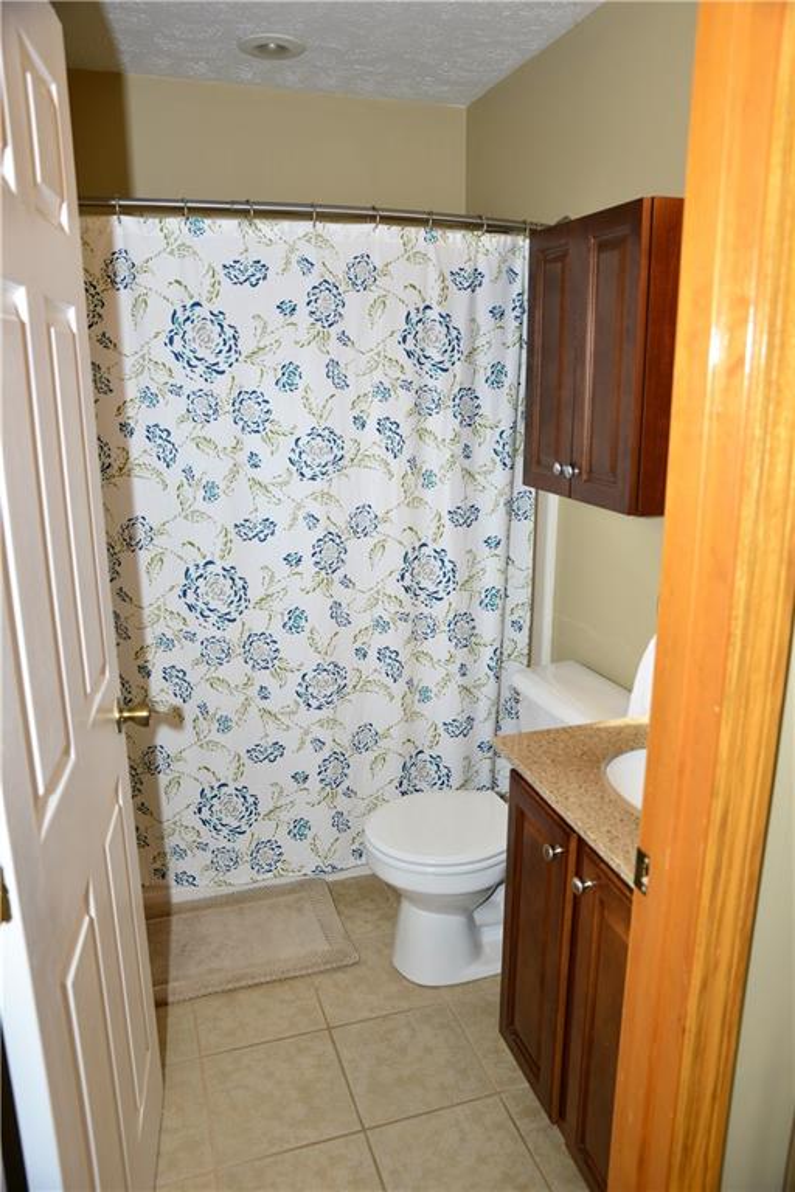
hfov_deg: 49.6
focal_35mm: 26
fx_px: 861
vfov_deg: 69.4
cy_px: 596
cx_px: 398
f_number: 5
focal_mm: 26
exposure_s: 1/60
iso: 200
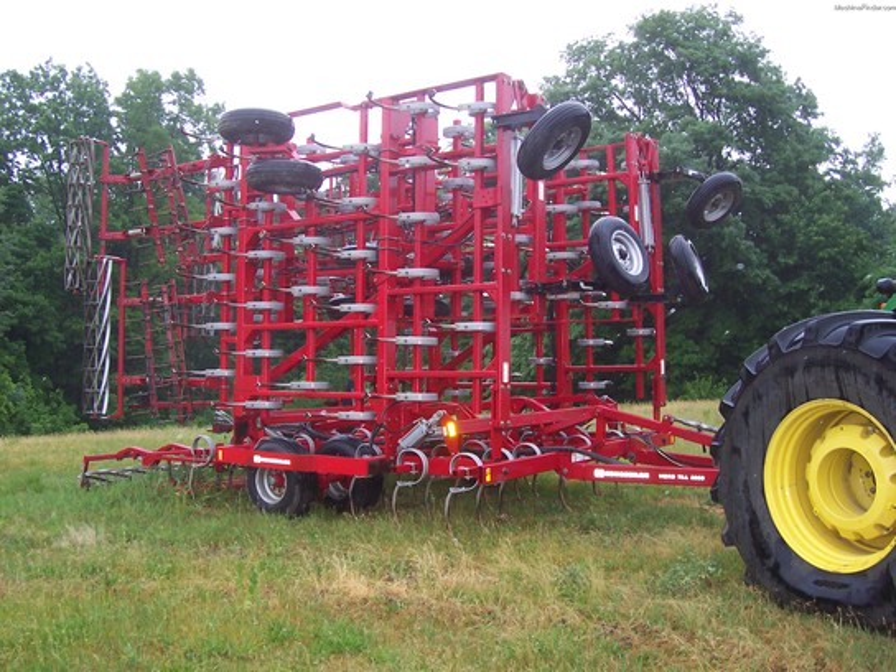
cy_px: 336
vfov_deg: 38.7
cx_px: 448
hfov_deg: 50.1
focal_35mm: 37
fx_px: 958
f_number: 2.8
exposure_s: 1/60
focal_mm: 5.6
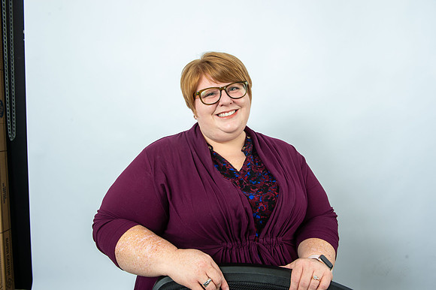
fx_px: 351
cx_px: 218
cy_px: 145
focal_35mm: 29
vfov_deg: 44.9
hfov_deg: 63.7
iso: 160
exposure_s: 1/250
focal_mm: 29
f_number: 8
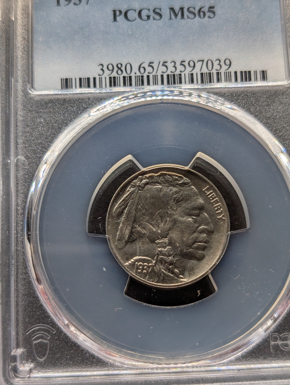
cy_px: 192
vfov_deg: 38.9
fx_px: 546
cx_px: 145
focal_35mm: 49
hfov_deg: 29.7
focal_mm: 6.9
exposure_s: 1/111
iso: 39
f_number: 1.68
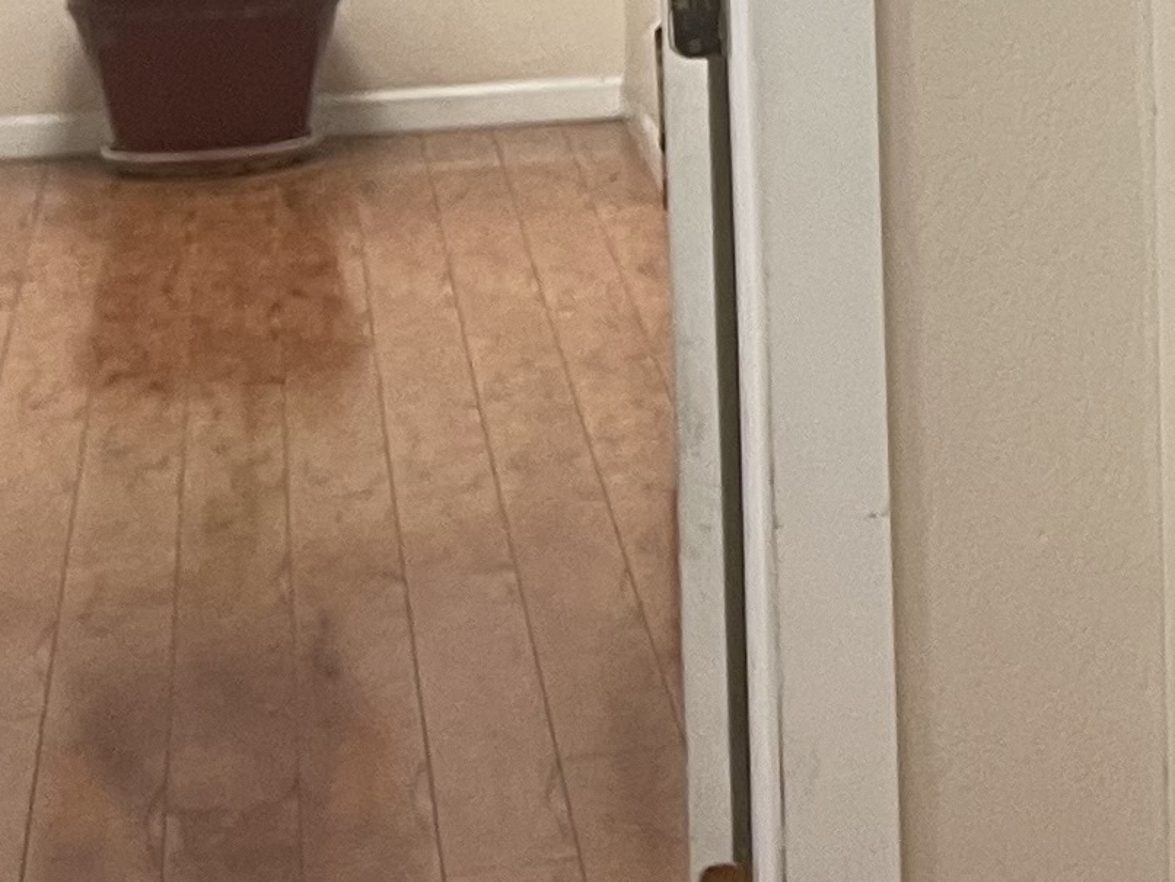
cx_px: 2553
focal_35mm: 125
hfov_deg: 13.0
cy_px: -294
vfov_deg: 11.5
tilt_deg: -5.2
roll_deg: -1.2
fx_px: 4244
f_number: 1.6
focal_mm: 5.1
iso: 125
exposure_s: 1/60
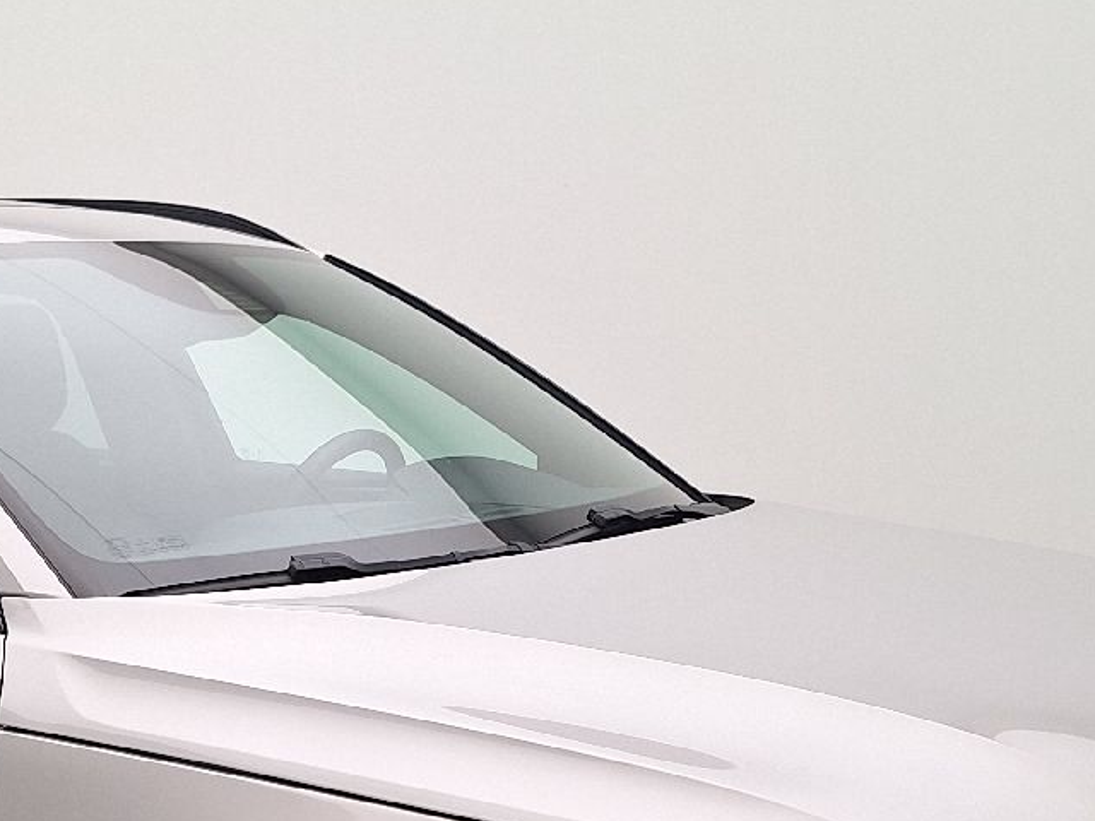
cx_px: 332
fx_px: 2183
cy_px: 884
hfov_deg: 27.9
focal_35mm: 69
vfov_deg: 20.4
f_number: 1.8
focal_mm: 5.54
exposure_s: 1/100
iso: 40
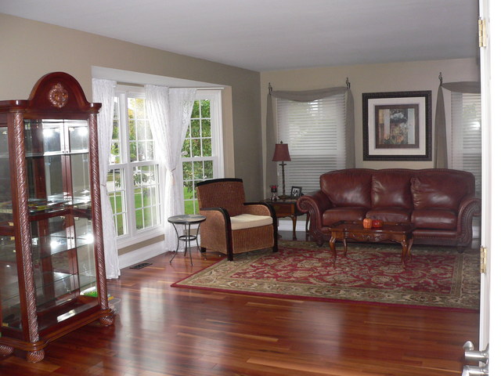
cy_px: 188
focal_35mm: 36
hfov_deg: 51.4
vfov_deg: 39.7
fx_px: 521
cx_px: 250
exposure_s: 1/60
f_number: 2.8
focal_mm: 6
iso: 200
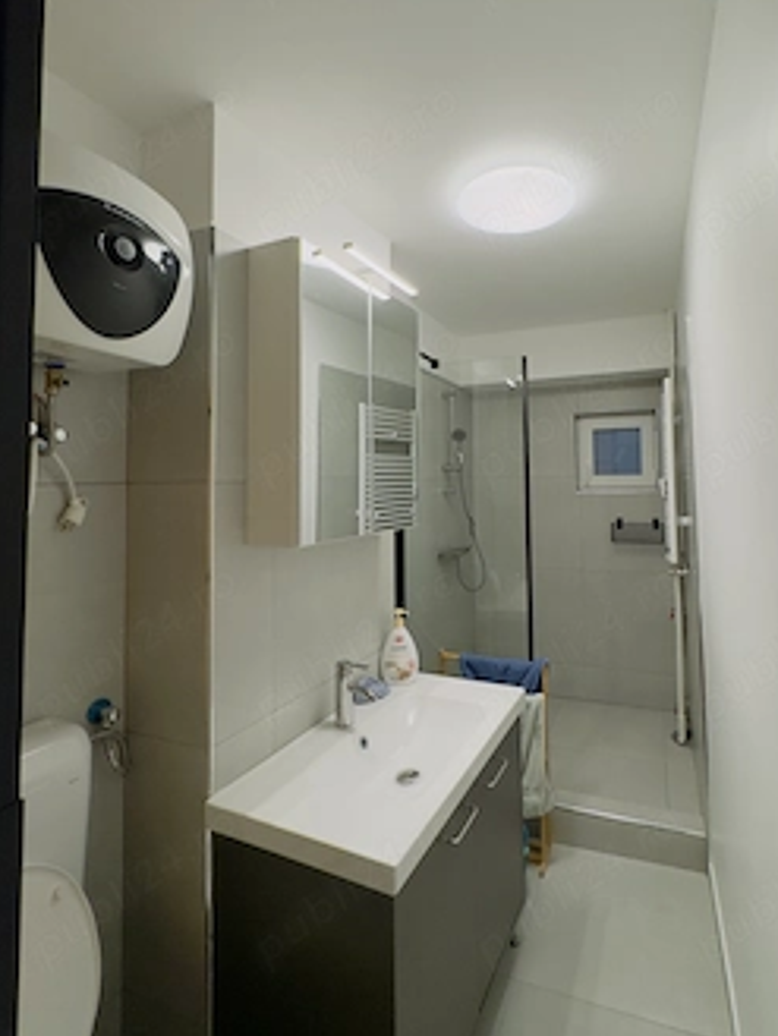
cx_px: 466
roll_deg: +0.6
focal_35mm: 17
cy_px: 457
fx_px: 509
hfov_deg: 74.0
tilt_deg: +2.3
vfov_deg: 90.6
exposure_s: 1/100
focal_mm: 2.22
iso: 50
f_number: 2.2
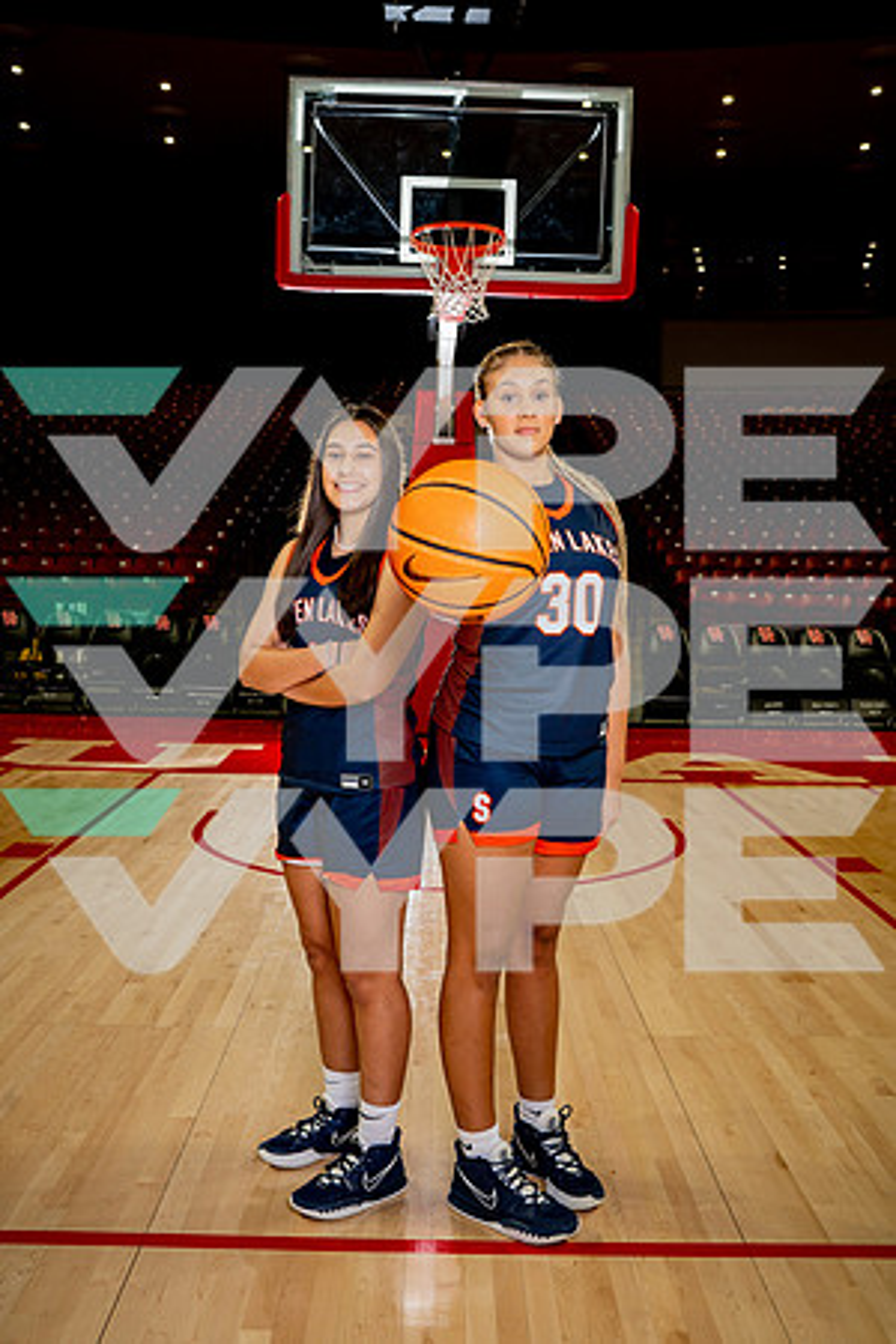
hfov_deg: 37.9
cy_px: 672
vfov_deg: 54.4
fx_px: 1307
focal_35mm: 35
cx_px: 448
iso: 320
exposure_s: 1/250
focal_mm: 35
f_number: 6.3
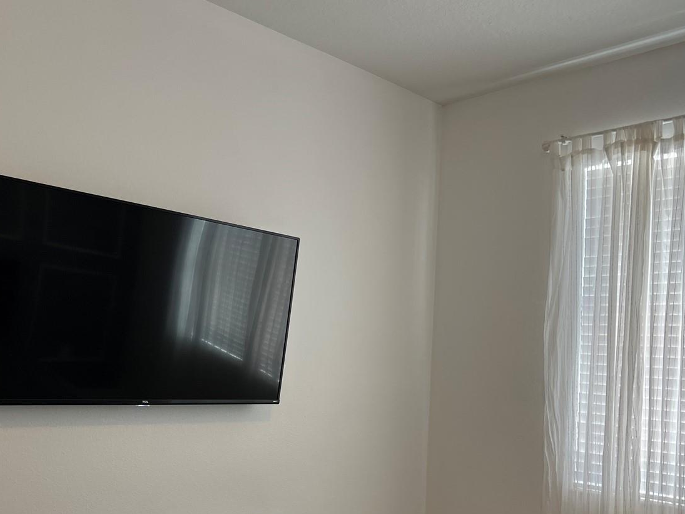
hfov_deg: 48.9
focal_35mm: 38
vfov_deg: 37.2
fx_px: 752
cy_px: 356
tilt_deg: +0.8
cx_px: 372
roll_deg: -2.1
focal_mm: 5.7
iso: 100
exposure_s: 1/120
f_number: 1.5
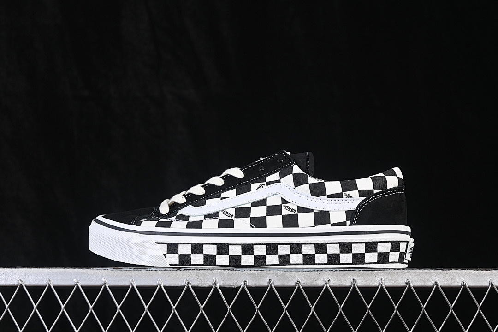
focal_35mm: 75
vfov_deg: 18.2
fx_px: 1037
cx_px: 249
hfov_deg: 27.0
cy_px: 166
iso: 160
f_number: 6.3
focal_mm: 50
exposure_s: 1/60
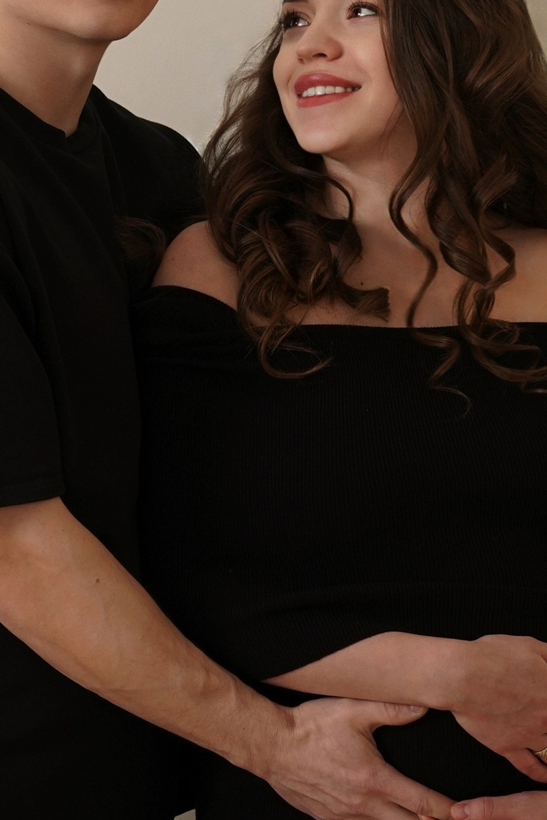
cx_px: 156
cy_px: 493
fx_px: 3143
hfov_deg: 9.9
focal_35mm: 138
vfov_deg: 14.9
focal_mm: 50
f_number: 4
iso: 800
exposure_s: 1/200
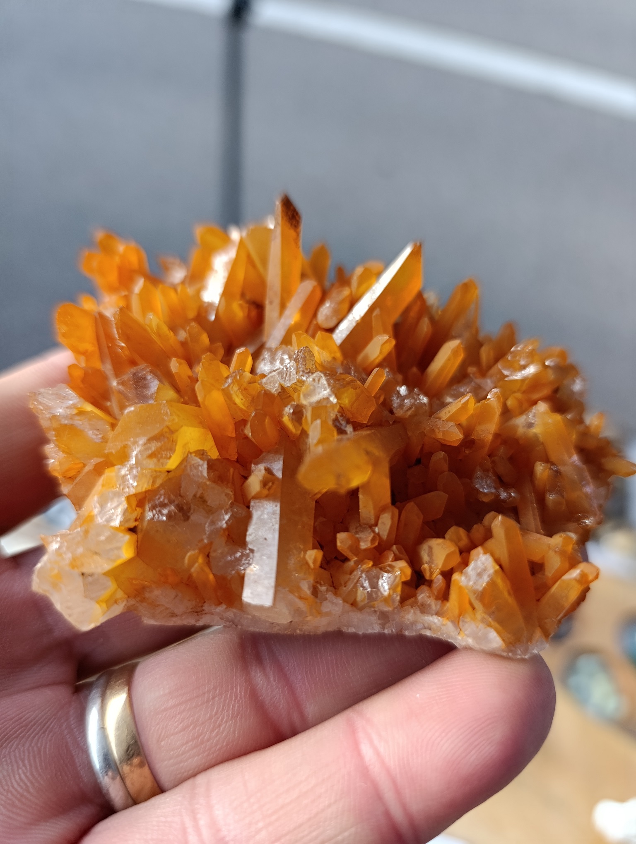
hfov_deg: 59.0
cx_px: 318
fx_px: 562
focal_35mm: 23
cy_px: 422
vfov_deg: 73.8
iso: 64
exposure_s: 1/100
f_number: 1.6
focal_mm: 6.14
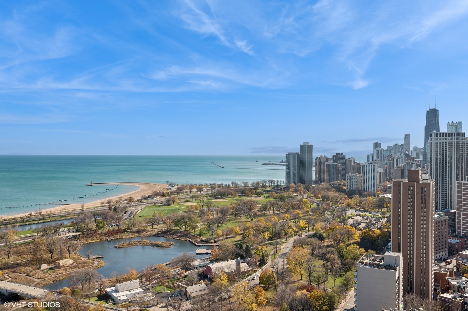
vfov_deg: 43.5
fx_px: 390
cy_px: 156
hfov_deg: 62.0
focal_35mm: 30
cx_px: 234
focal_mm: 30
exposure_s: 1/40
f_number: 14
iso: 100
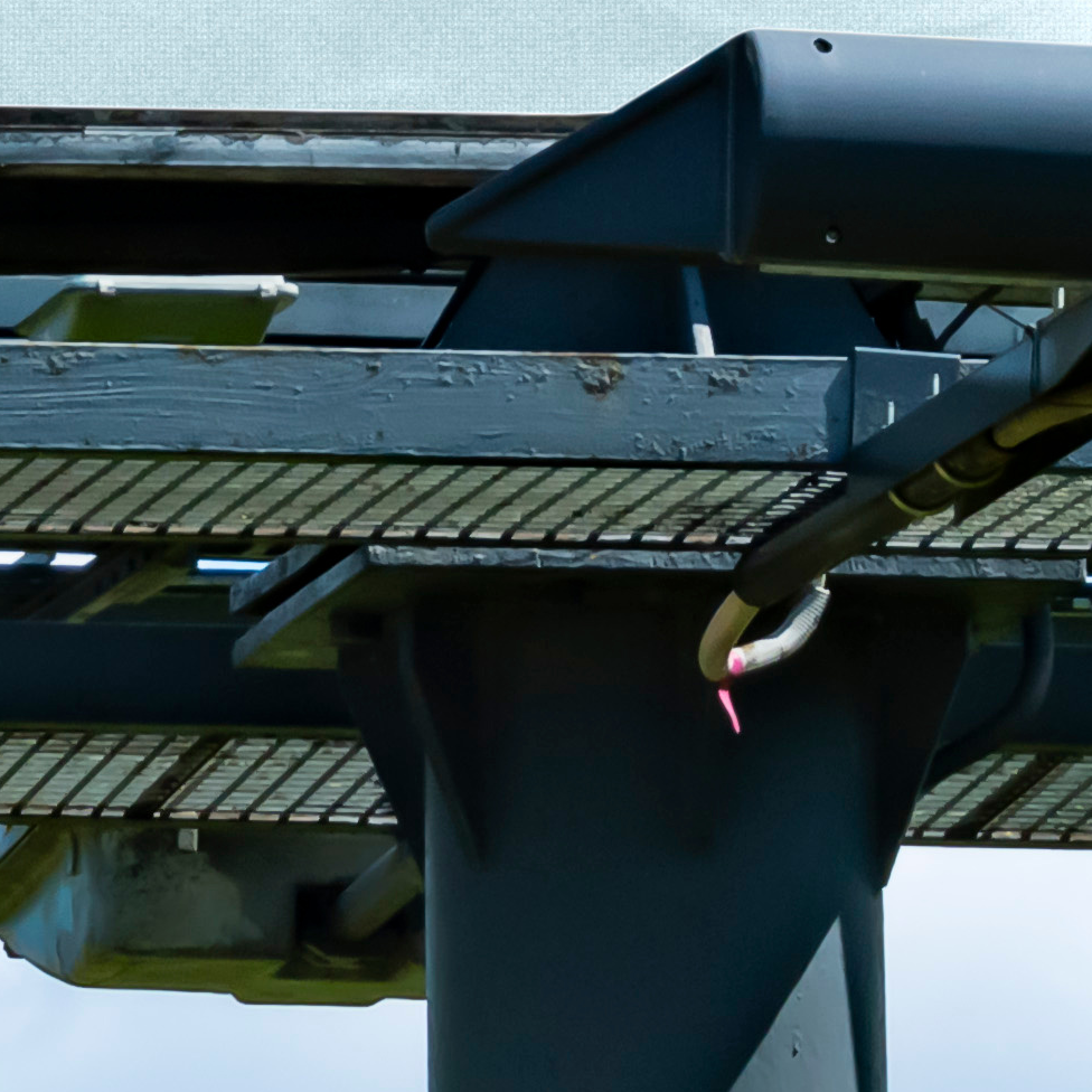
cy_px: -1499
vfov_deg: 2.8
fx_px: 21807
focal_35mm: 611
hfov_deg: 2.9
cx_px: 424
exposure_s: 1/250
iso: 320
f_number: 16
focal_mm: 85
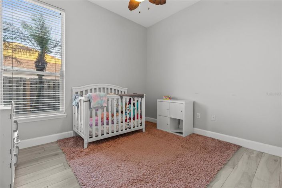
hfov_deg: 96.7
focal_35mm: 16
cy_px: 94
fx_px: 125
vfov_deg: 73.7
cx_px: 141
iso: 100
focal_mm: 16
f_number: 8
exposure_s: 3.2
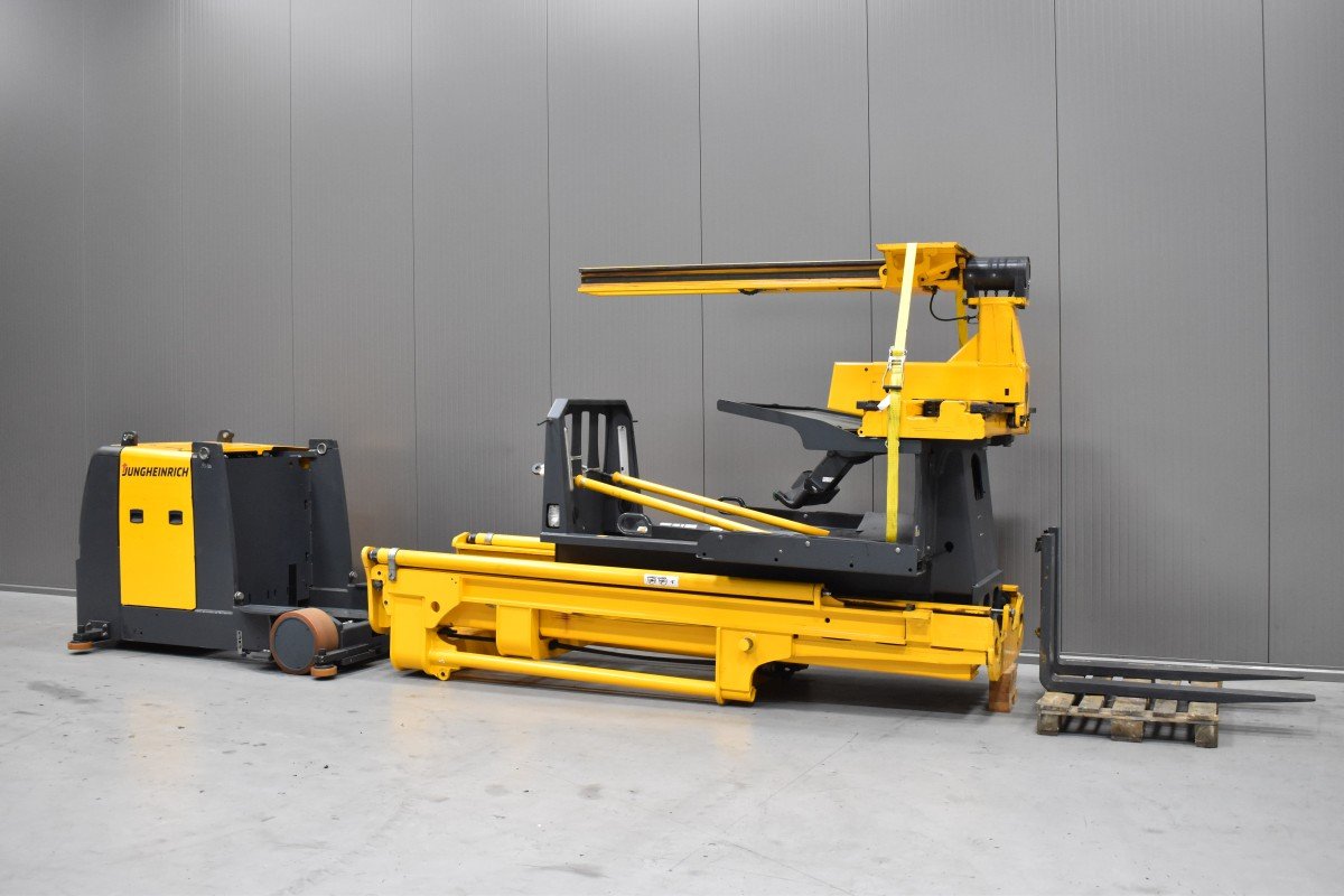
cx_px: 672
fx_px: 1288
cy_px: 448
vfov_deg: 38.4
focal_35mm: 34
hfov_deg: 55.1
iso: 1600
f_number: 5
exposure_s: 1/60
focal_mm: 23
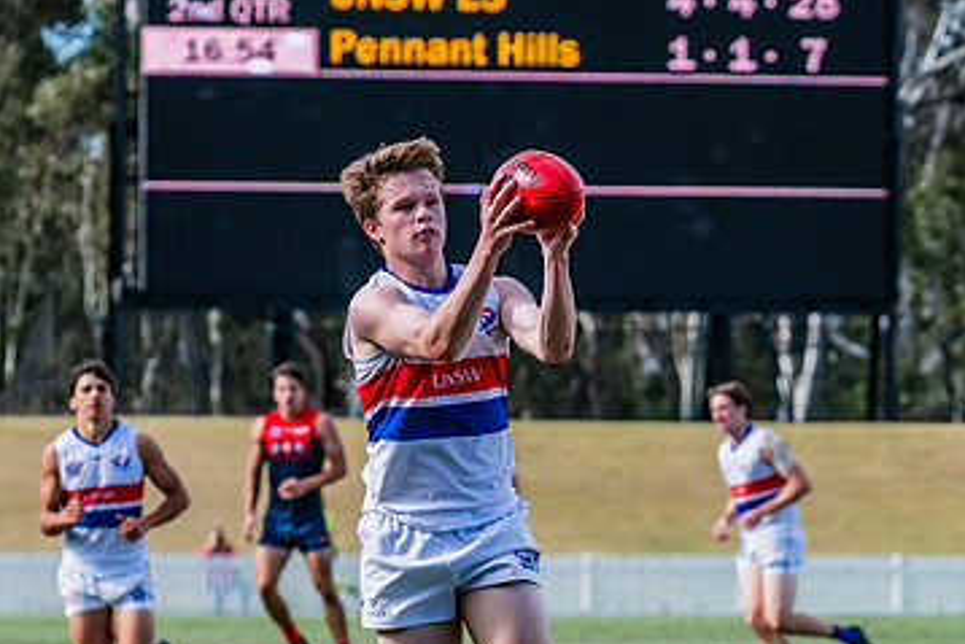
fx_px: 8795
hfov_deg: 6.3
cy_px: 582
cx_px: 396
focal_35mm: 328
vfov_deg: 4.2
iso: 800
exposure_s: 1/2000
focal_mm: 170
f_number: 6.3
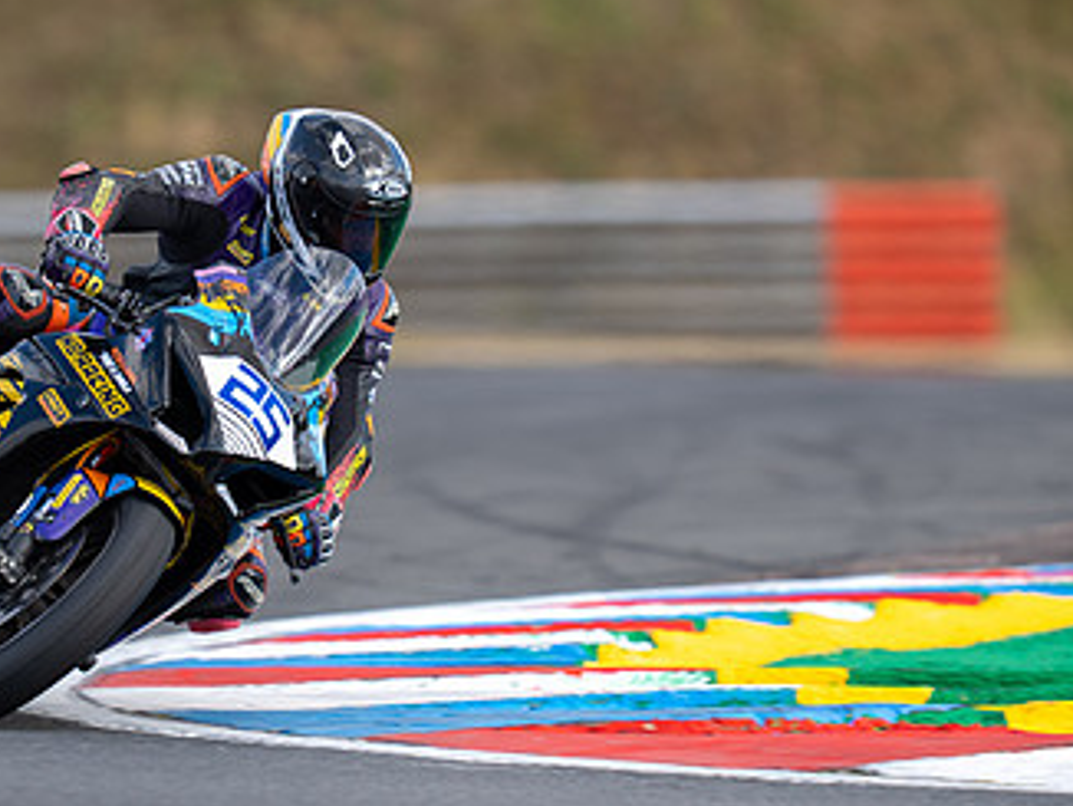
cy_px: 338
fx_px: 22396
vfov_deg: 2.1
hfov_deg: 2.7
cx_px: 234
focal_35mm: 722
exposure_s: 1/500
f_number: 3.2
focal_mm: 400
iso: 100
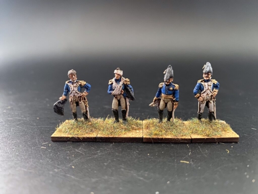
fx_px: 194
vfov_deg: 53.1
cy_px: 97
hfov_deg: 67.3
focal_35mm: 26
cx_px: 129
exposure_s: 1/12
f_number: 1.8
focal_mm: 4.25
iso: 500
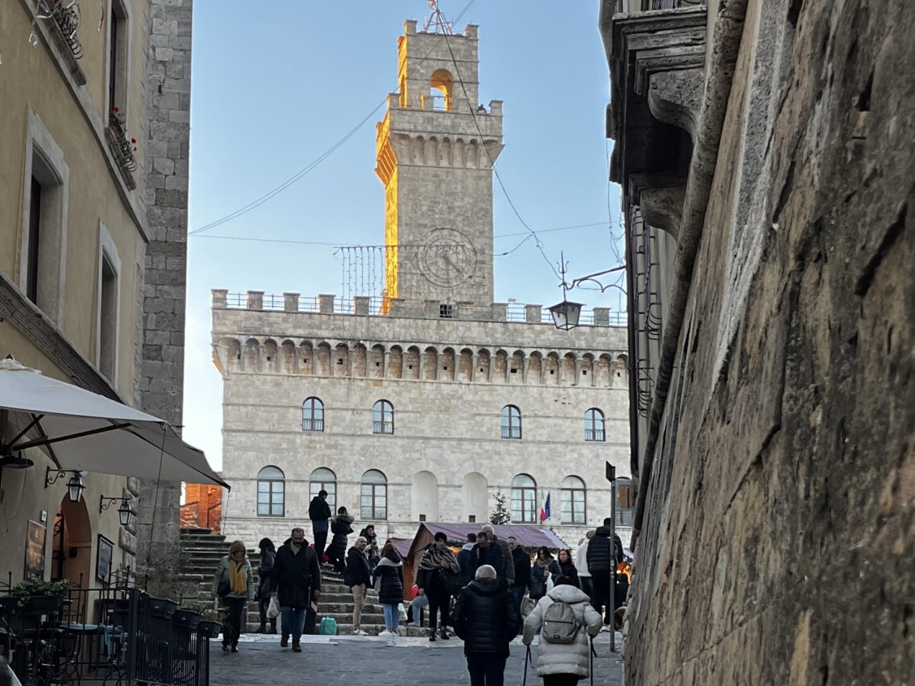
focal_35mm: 27
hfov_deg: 65.3
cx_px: 447
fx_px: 714
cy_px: 334
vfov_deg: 51.3
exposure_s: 1/121
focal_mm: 5.1
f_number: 1.6
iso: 50
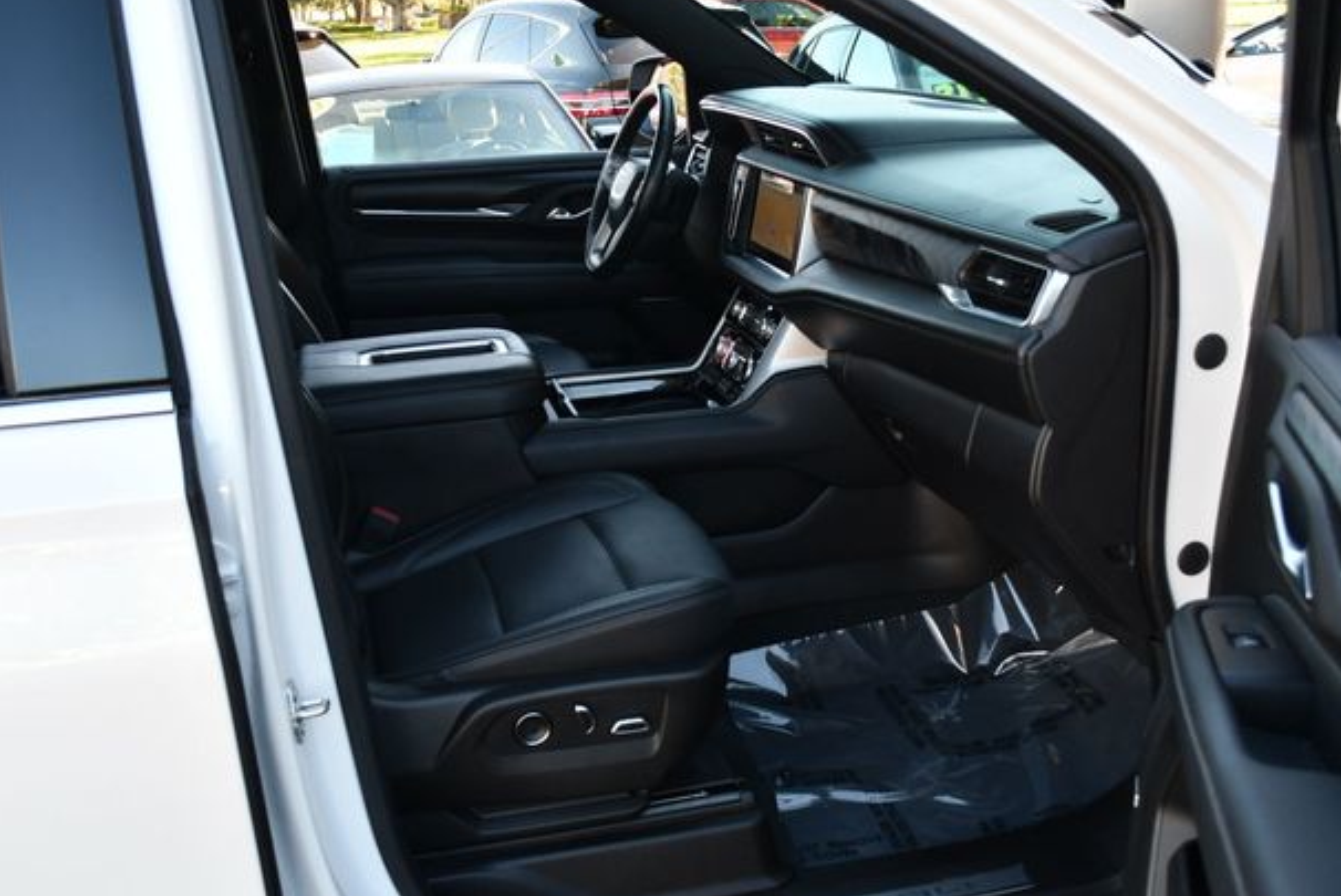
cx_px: 668
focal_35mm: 38
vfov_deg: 35.1
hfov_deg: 50.7
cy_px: 449
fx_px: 1416
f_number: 4
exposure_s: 1/250
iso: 400
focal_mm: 18
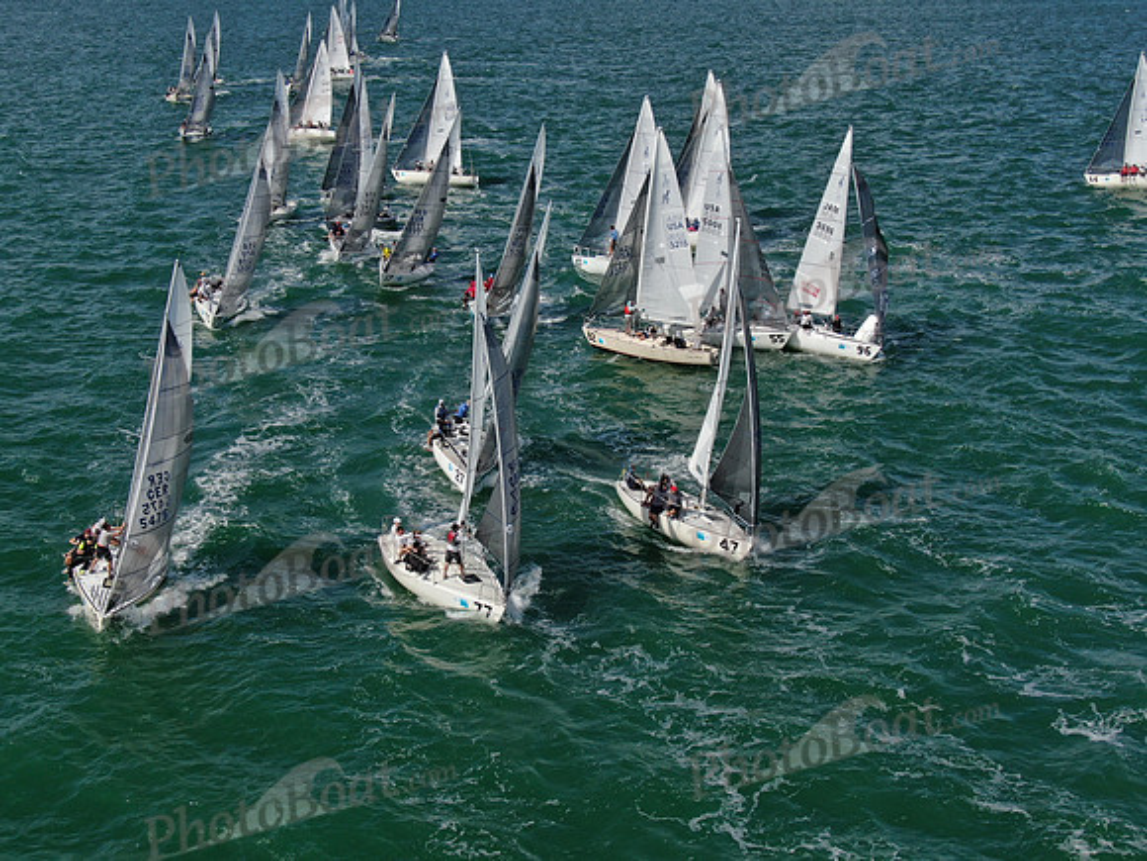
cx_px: 574
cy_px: 430
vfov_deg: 30.3
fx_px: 1590
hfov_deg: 39.7
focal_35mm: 48
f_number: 3.8
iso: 100
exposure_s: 1/1250
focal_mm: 8.6
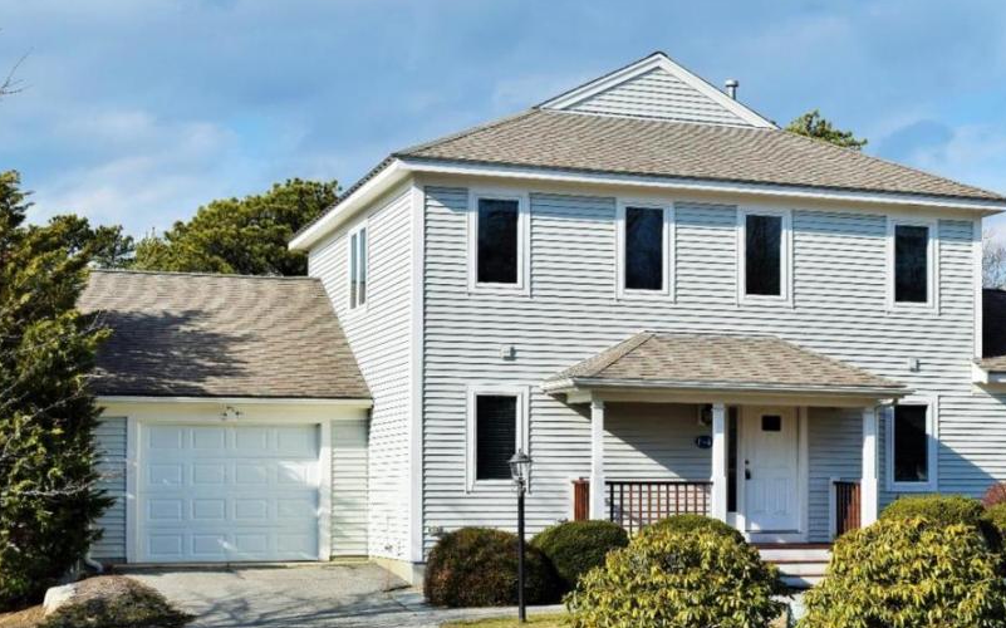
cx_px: 700
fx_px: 1809
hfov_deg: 30.8
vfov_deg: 19.6
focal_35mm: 66
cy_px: 438
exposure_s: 1/500
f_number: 11
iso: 200
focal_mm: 30
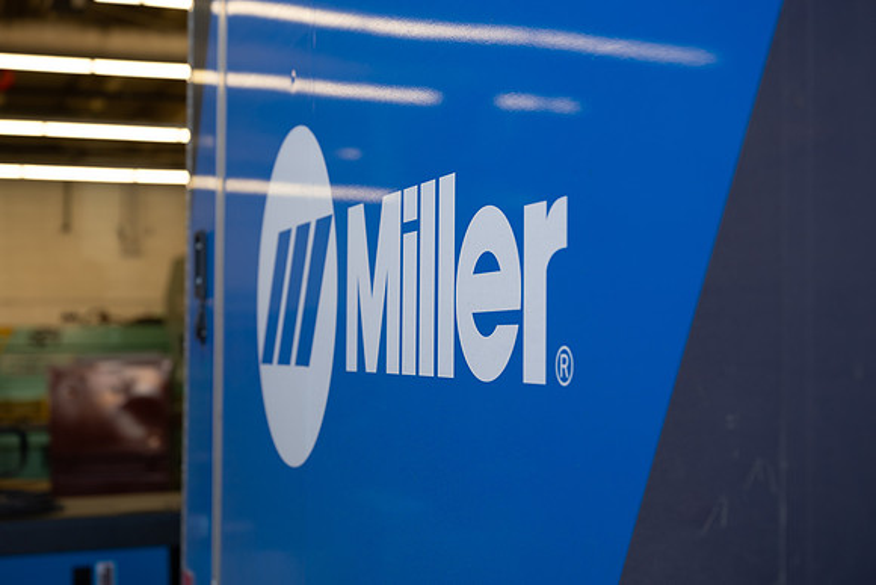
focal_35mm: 53
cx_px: 438
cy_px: 292
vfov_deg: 25.5
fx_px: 1290
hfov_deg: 37.5
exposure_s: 1/125
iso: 200
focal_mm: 53
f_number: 4.5
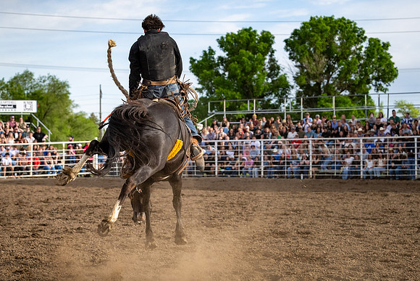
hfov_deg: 21.2
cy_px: 192
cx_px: 184
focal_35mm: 96
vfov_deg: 14.2
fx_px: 1119
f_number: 3.5
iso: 1250
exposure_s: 1/8000
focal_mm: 64
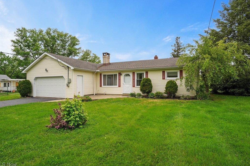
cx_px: 126
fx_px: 132
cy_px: 82
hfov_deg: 87.0
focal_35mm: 19
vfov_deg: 64.4
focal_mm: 18
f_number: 8
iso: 800
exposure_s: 1/250
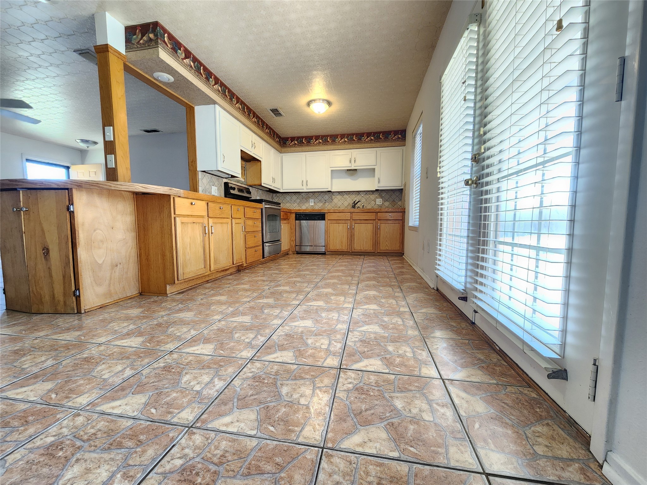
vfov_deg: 89.9
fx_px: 243
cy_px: 242
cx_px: 324
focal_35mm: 13
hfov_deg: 106.2
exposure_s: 1/60
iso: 400
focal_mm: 2.2
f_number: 2.2
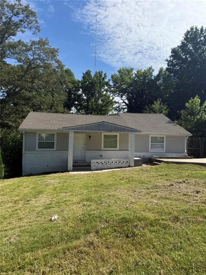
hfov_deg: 56.8
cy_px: 138
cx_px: 103
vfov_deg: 71.6
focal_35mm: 24
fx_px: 190
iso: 100
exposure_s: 1/4975
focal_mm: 6.76
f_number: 1.78
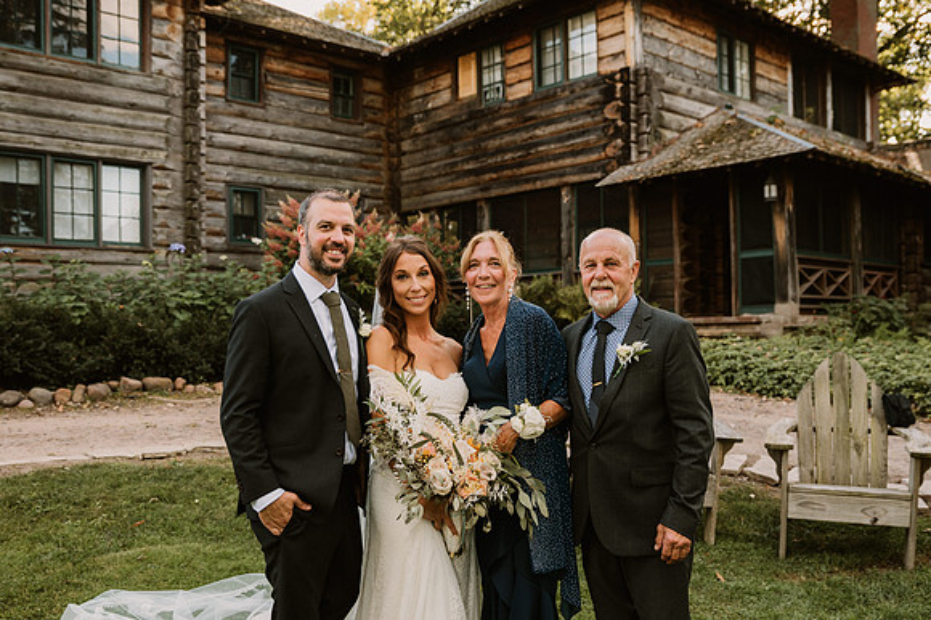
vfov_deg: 37.3
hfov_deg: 53.9
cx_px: 470
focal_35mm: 35
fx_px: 916
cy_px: 338
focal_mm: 29
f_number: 2.8
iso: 250
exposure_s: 1/320
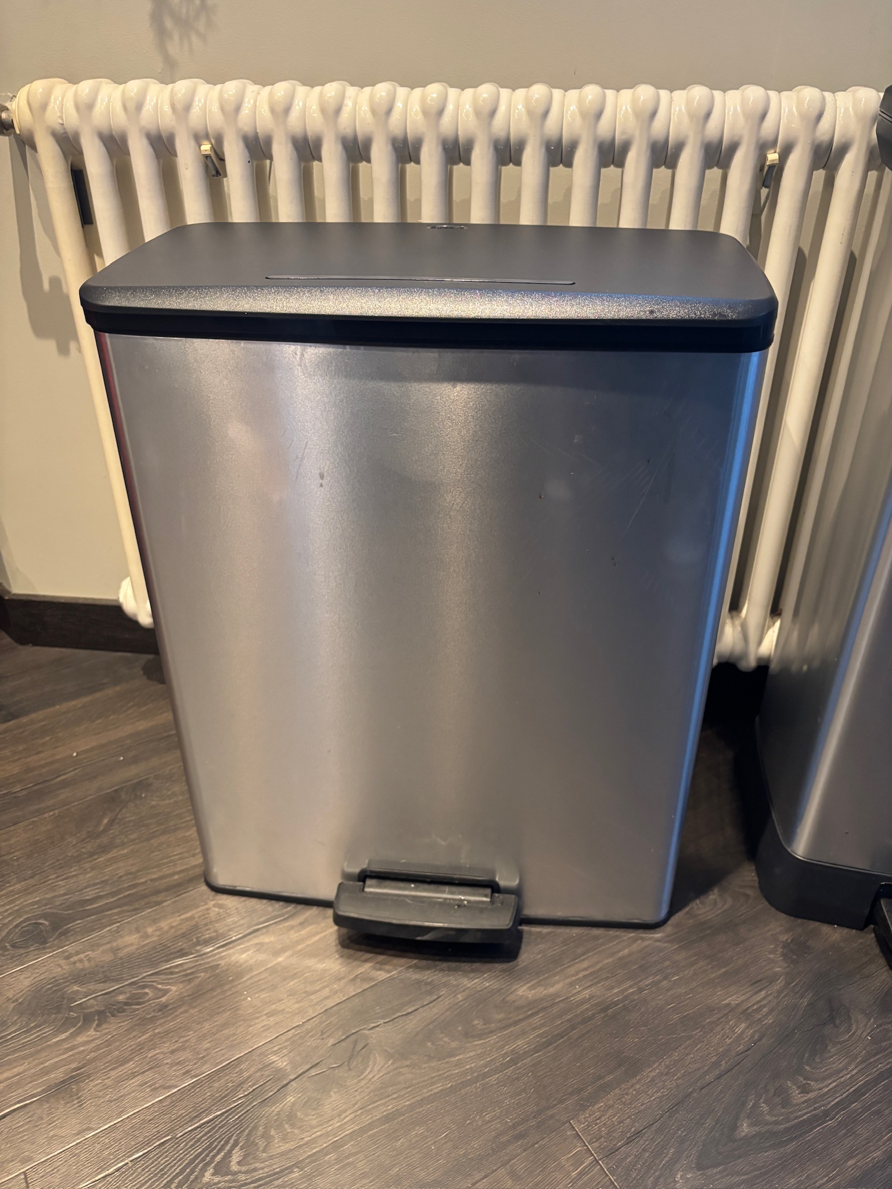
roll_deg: -0.2
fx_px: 893
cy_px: 594
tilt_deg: -31.5
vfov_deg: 67.3
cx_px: 446
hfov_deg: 53.1
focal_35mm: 26
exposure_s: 1/50
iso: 400
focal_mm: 5.96
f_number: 1.6
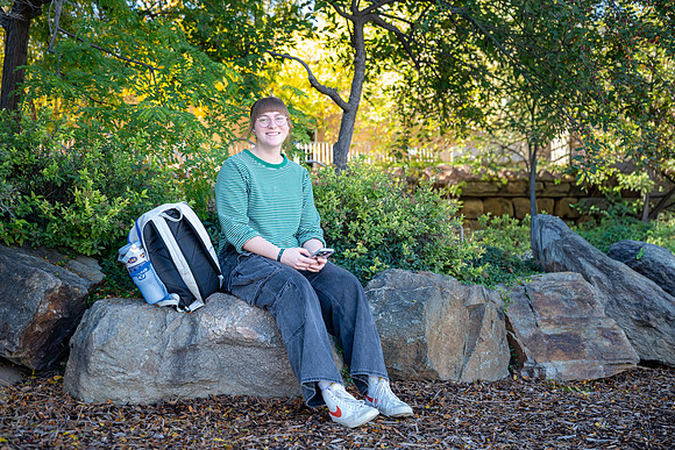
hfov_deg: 50.7
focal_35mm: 38
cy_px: 230
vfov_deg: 35.1
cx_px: 324
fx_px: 712
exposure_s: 1/60
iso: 64
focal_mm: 36
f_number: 2.8
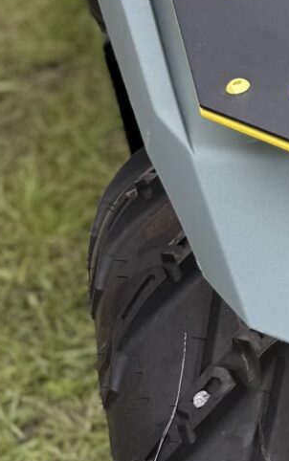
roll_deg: +0.8
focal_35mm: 135
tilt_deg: -29.8
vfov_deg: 14.7
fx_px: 1698
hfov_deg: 8.2
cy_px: -175
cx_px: 875
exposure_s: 1/1046
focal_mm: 6.76
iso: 80
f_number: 1.78
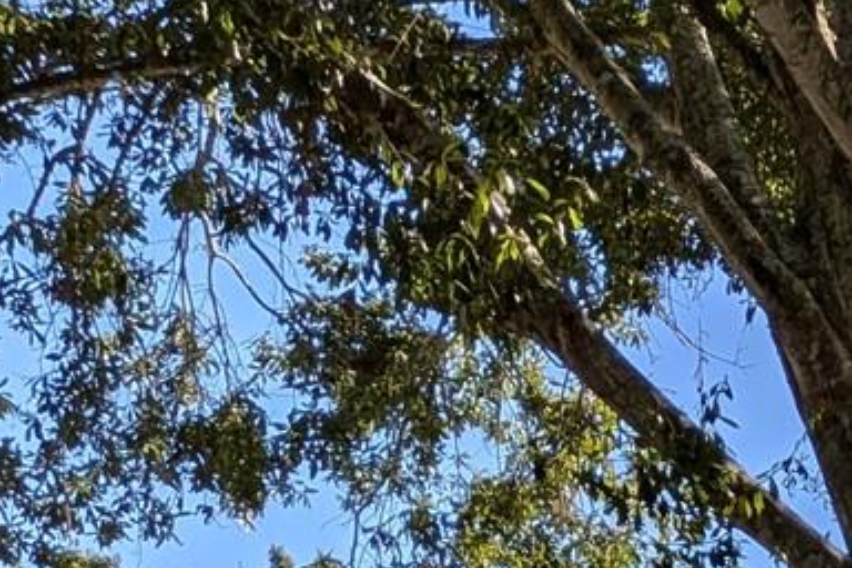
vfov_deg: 11.4
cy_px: 1254
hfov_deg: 17.1
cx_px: 1404
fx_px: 2461
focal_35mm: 104
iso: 27
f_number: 1.7
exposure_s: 1/10753
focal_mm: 4.53
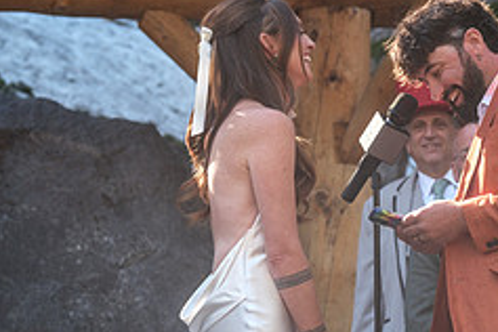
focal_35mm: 198
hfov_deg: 10.4
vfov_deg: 6.9
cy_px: 56
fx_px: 2739
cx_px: 370
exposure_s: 1/210
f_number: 3.6
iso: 400
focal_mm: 54.1
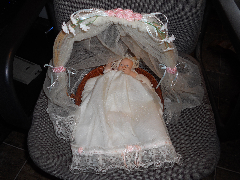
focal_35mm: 32
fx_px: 222
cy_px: 90
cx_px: 120
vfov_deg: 44.2
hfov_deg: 56.8
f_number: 3.5
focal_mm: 5.8
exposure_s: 1/25
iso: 80
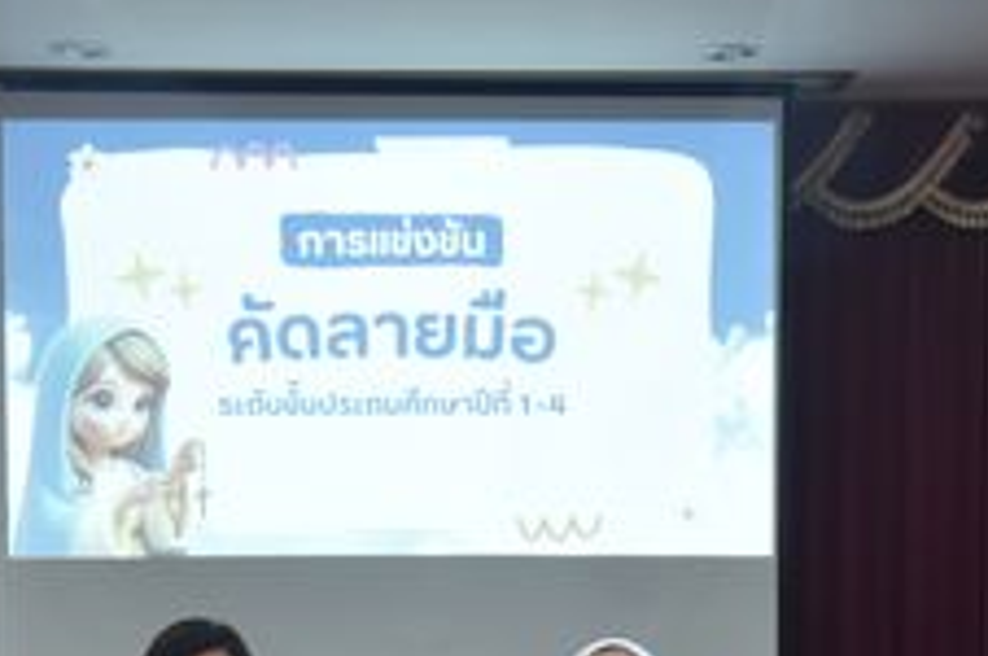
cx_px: 503
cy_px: 730
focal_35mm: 101
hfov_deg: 20.2
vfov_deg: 13.2
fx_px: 2768
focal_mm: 38
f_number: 4
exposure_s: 1/40
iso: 1600
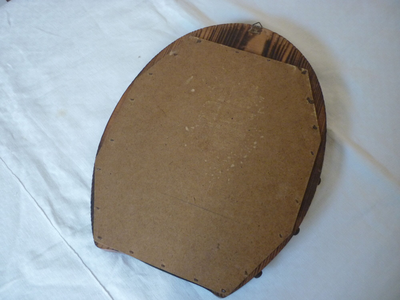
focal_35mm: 33
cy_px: 150
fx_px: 381
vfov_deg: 42.9
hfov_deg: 55.4
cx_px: 200
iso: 320
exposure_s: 1/30
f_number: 2.8
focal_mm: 5.5
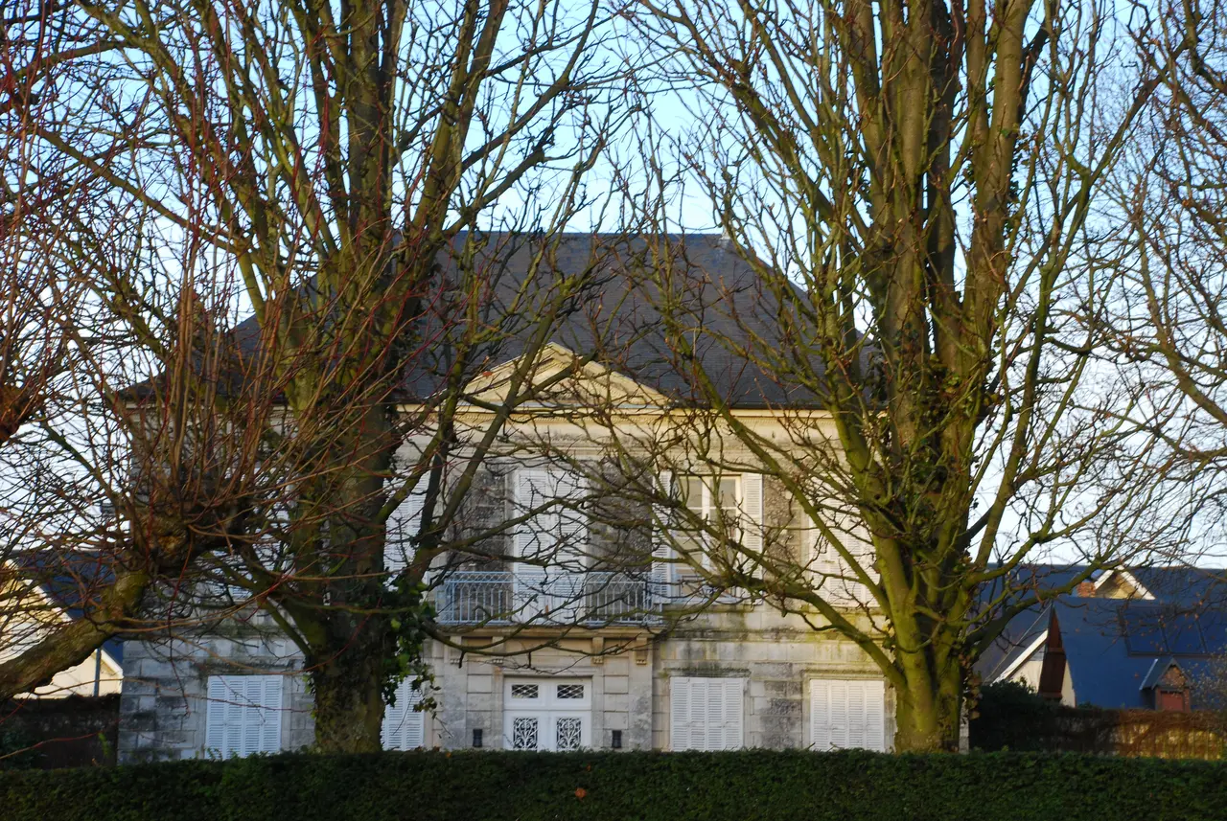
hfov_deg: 23.4
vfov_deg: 15.8
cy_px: 410
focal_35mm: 87
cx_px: 614
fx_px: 2969
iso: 320
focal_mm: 58
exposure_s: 1/25
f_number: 10
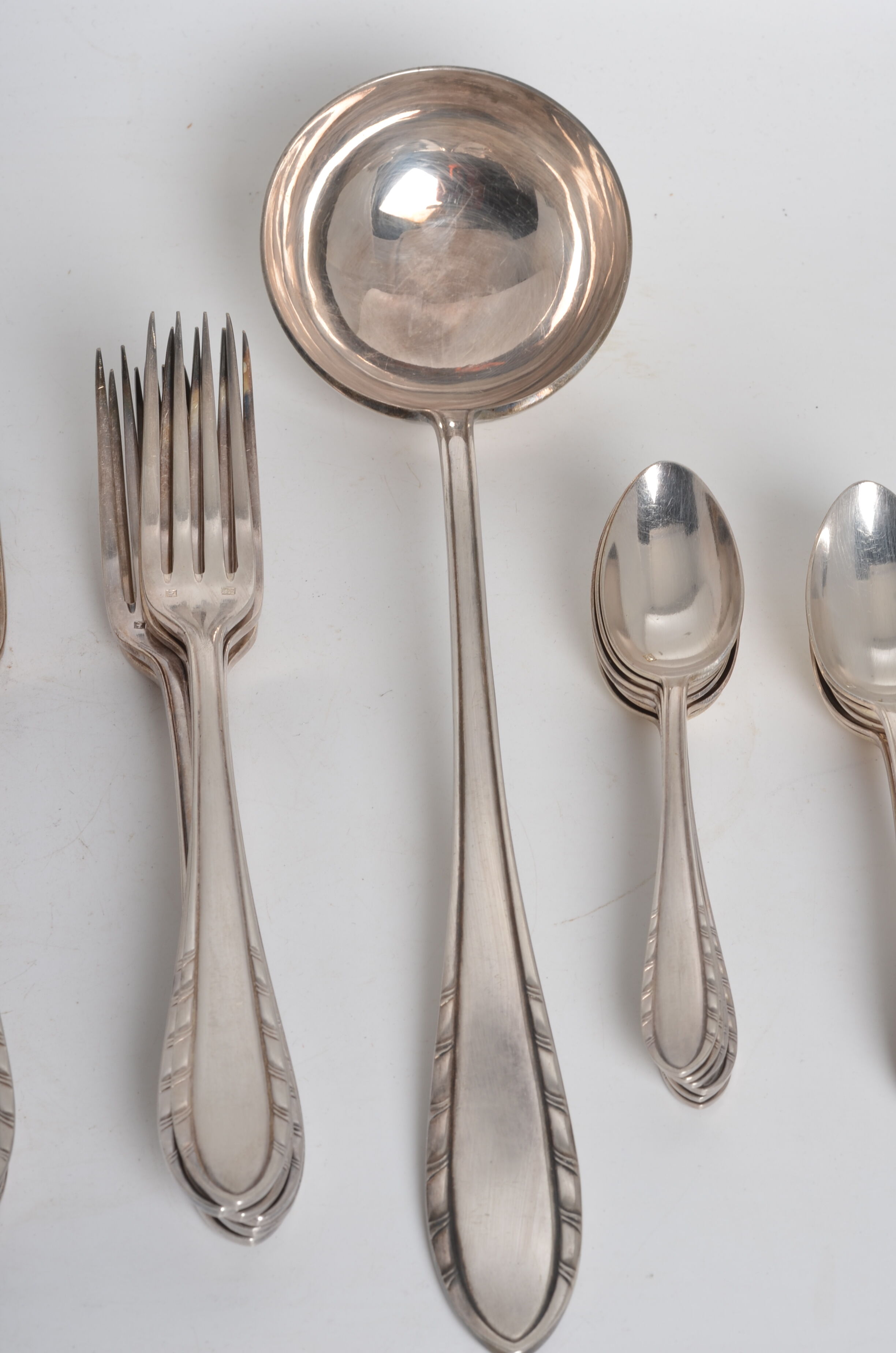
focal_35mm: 75
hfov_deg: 18.1
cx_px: 448
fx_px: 2812
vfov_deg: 27.0
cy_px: 676
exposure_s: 1/125
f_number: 14
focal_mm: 50
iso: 100
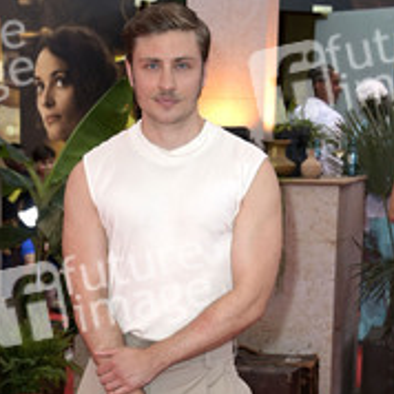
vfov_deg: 14.5
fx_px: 1520
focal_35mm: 118
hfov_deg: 14.8
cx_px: 162
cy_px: 405
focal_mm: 62
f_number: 6.3
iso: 500
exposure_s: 1/250
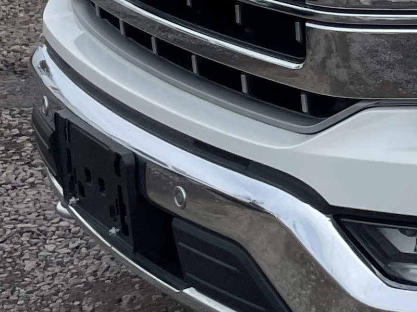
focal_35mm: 131
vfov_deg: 11.1
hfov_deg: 12.3
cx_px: 963
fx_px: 1578
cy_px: -54
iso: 32
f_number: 1.6
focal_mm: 4.2
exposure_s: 1/4000
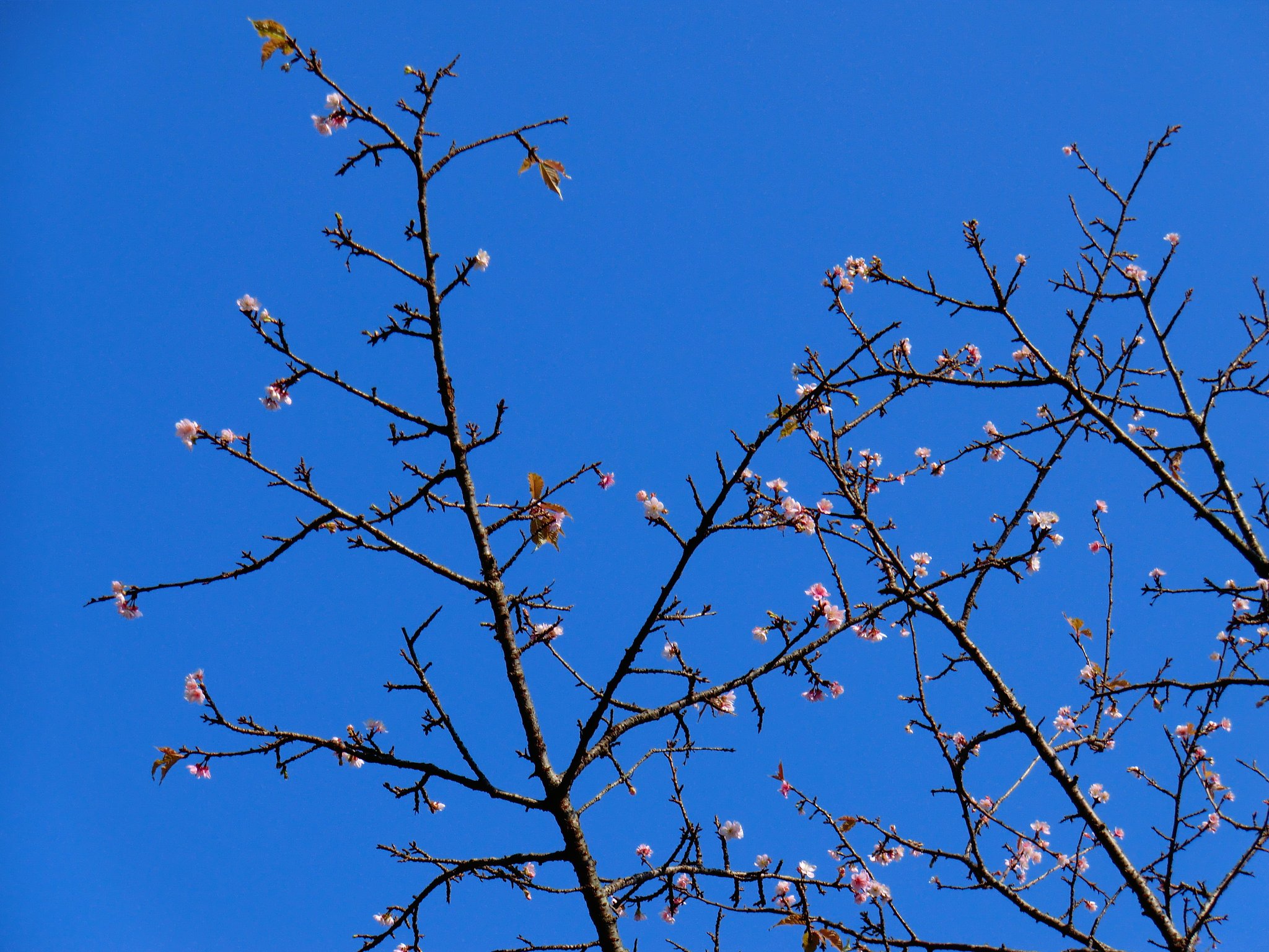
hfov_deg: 18.7
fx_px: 3849
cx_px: 634
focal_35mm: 105
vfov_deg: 14.1
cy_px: 476
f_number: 5
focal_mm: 18.8
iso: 64
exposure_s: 1/400
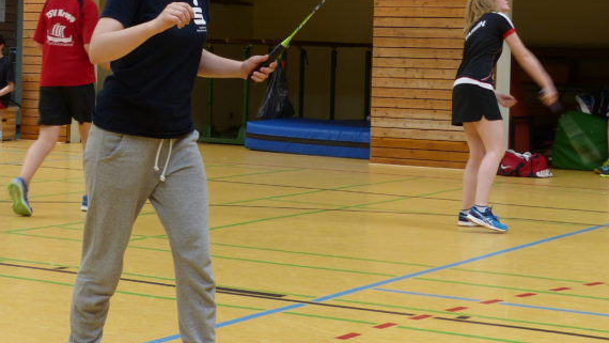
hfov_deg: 23.1
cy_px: 72
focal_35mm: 92
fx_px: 1486
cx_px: 223
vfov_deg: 13.1
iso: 100
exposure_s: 1/60
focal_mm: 8.4
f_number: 2.8
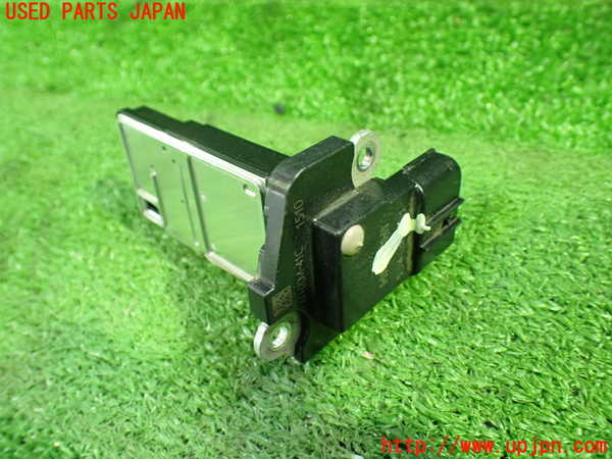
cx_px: 306
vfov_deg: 46.8
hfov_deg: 60.0
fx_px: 530
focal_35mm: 30
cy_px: 230
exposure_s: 1/30
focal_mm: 5.4
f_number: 2.3
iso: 800
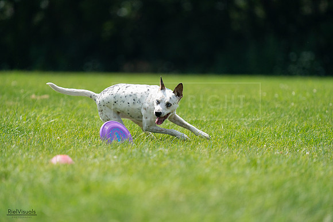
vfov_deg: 2.8
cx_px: 166
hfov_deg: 4.1
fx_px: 4626
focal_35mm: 500
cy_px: 111
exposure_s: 1/4000
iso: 1000
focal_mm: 500
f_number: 6.3
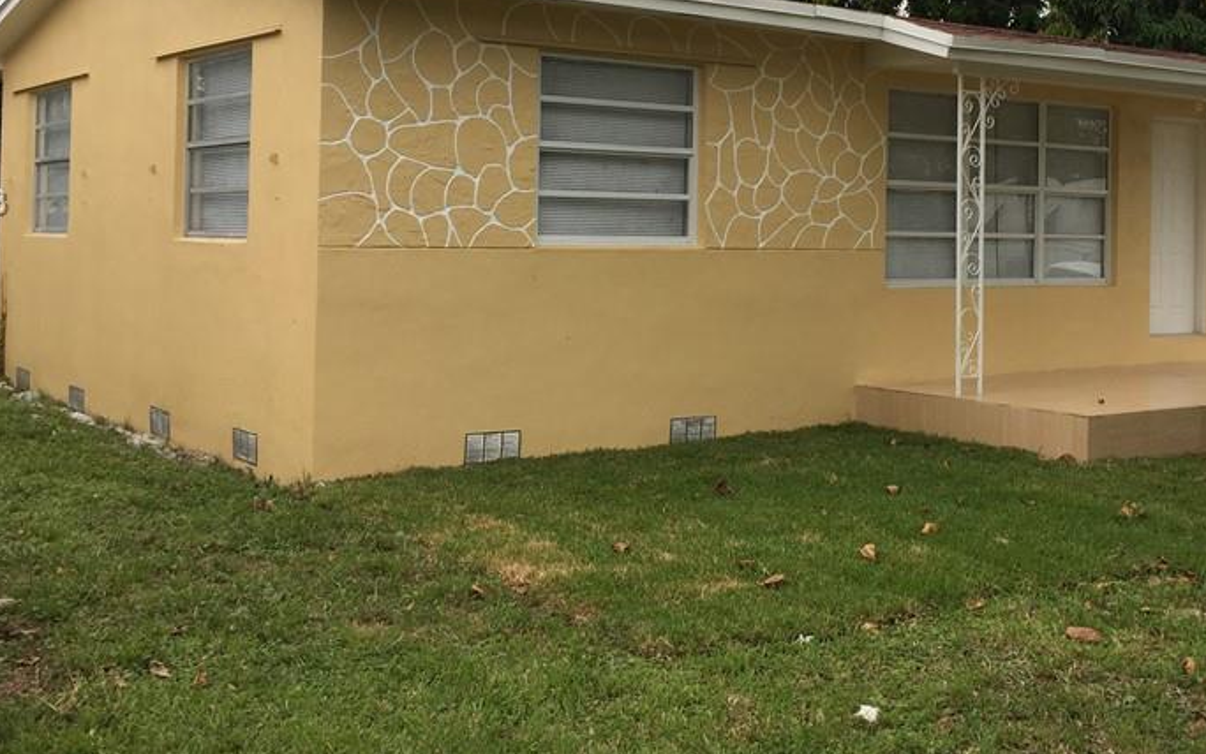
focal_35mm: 46
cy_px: 204
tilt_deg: +0.9
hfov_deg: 43.2
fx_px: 1512
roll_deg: -1.1
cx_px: 726
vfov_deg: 27.7
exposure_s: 1/791
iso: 32
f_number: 2.2
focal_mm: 4.15
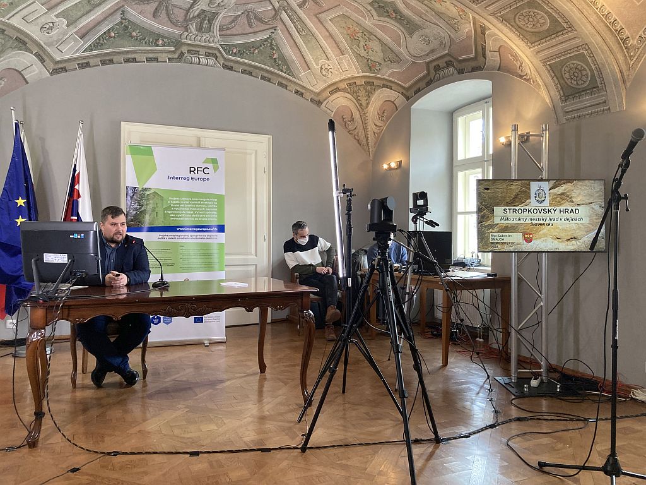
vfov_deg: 49.7
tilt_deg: +0.9
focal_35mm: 28
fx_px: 523
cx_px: 323
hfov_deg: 63.4
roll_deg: -1.4
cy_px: 242
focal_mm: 3.99
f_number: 1.8
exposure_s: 1/50
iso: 160
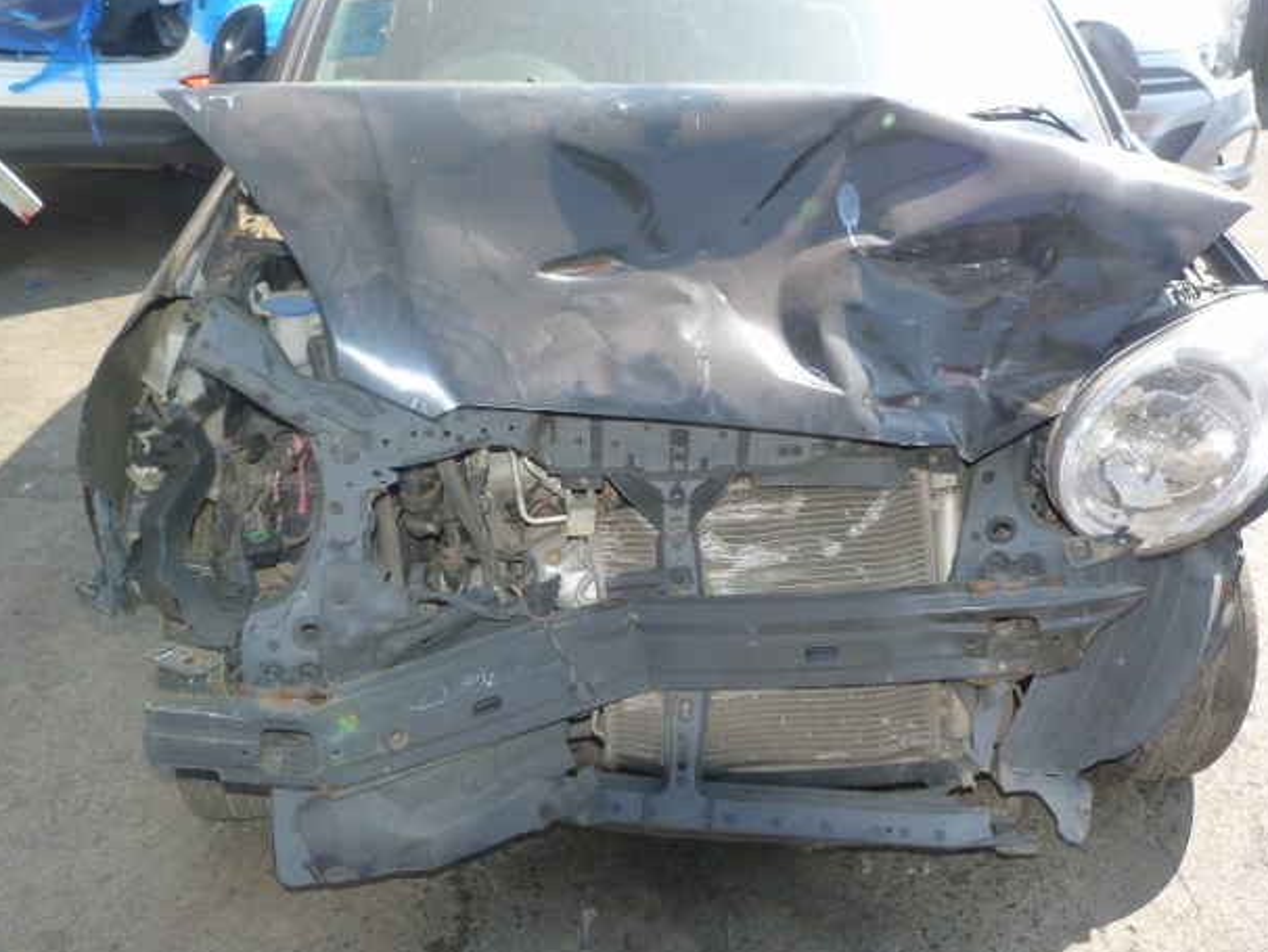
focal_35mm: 33
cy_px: 356
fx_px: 1209
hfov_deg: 55.2
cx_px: 695
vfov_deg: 42.6
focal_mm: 4.5
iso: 125
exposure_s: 1/160
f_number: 4
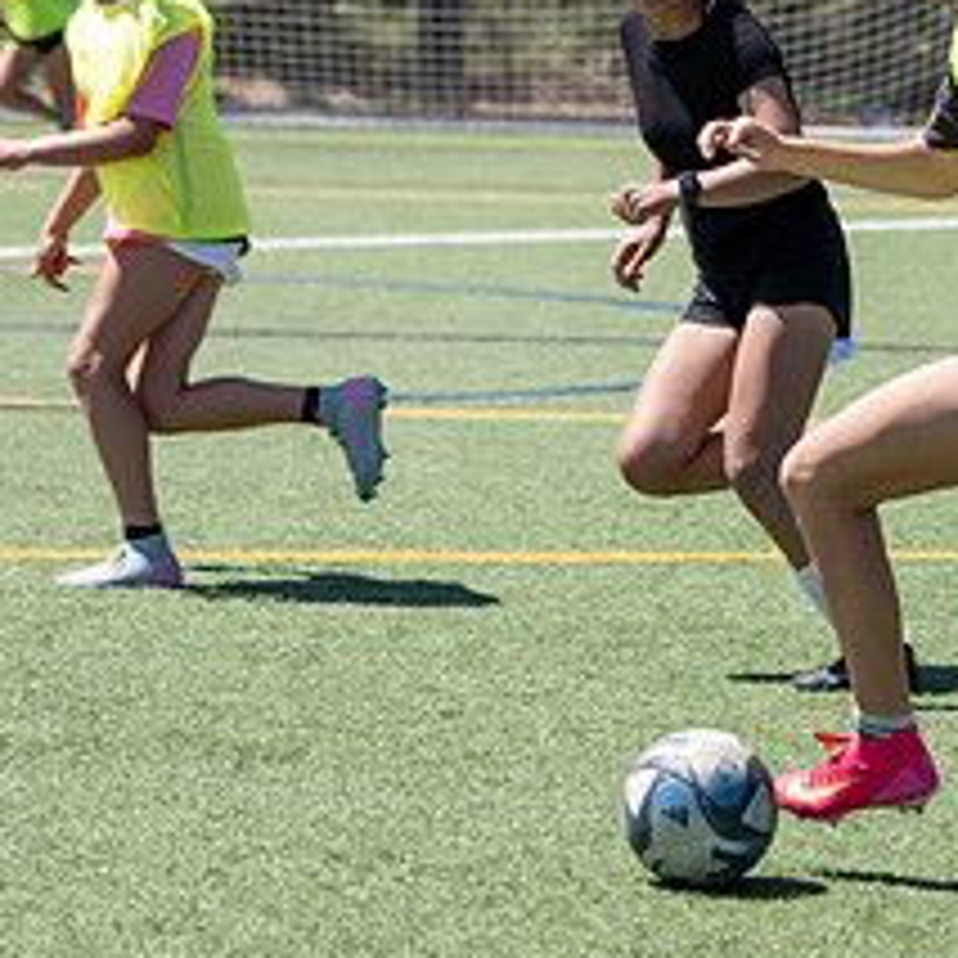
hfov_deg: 8.8
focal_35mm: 198
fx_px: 6200
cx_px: 643
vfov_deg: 8.8
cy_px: 199
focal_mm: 70
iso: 50
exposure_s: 1/800
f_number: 2.8
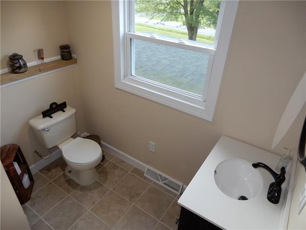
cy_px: 115
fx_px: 212
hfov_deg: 71.6
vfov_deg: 56.8
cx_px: 153
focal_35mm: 24
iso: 160
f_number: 3.4
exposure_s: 1/30
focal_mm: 4.3
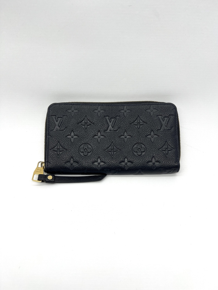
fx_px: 218
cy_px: 145
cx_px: 109
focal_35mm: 26
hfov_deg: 53.1
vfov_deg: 67.3
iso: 40
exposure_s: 1/241
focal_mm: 5.7
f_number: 1.5
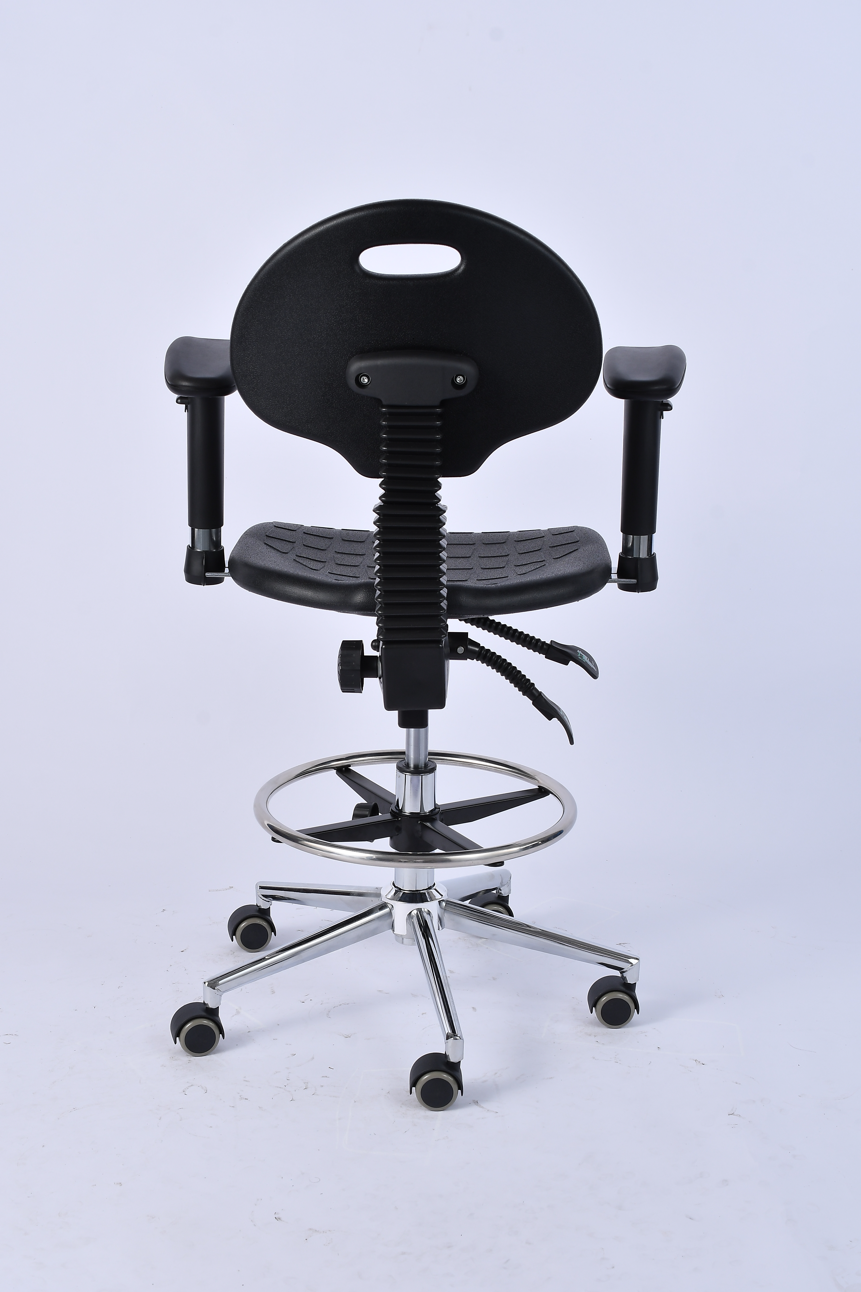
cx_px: 430
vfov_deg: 33.4
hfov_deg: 22.6
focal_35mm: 60
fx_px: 2152
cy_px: 646
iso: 125
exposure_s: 1/125
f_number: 10
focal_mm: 40
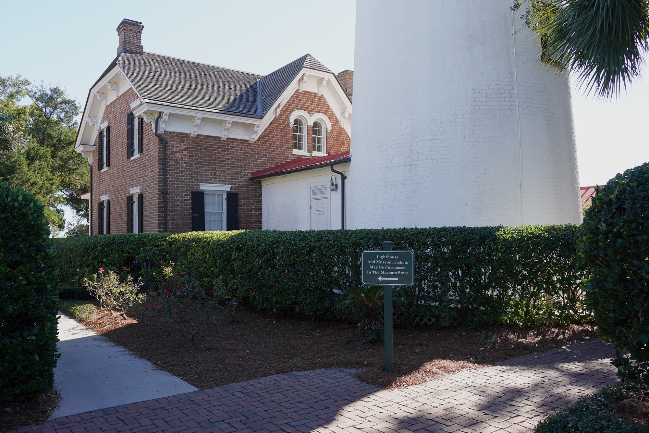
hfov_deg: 65.5
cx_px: 324
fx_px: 505
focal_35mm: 28
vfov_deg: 46.4
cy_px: 216
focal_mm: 28
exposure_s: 1/100
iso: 100
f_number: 7.1
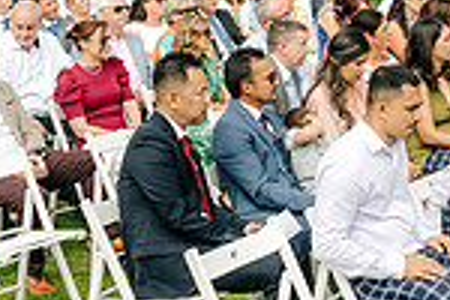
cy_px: -14
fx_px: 1162
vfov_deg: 14.4
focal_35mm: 93
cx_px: 498
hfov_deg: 20.8
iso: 100
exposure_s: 1/800
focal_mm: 24
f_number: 3.5
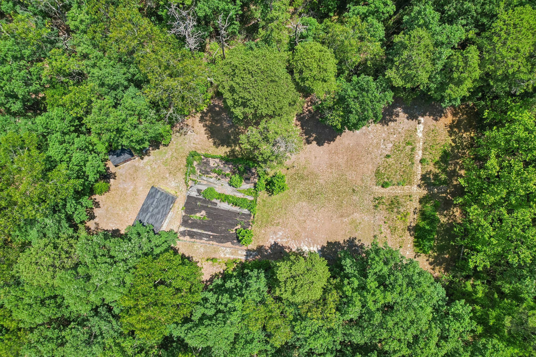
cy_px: 178
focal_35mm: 22
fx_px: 328
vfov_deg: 57.2
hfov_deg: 78.6
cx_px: 268
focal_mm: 8.4
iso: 100
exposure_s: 1/800
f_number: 2.8
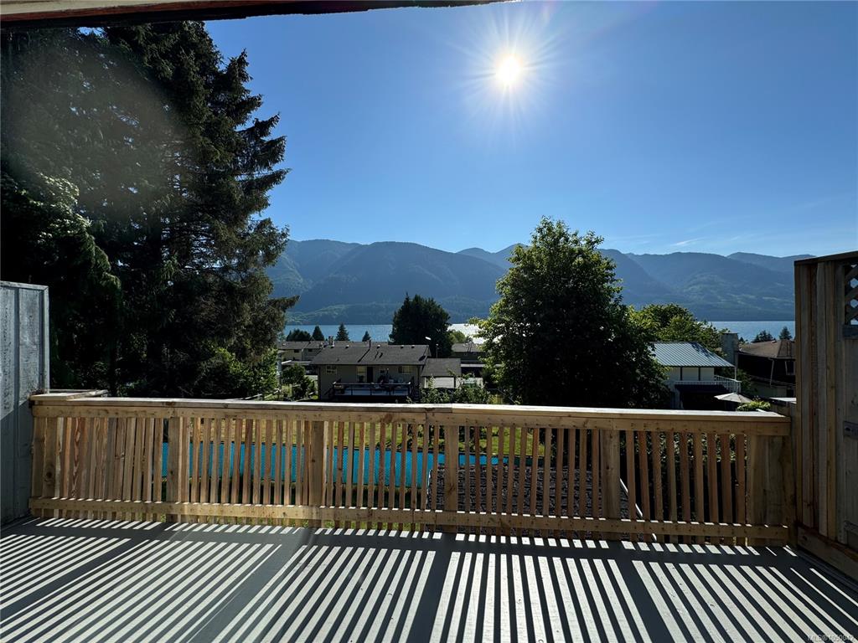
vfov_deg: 85.7
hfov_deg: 102.1
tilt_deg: -0.3
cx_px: 429
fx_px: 347
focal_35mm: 14
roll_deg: +0.1
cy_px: 322
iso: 50
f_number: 2.2
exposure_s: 1/1976
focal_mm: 2.22
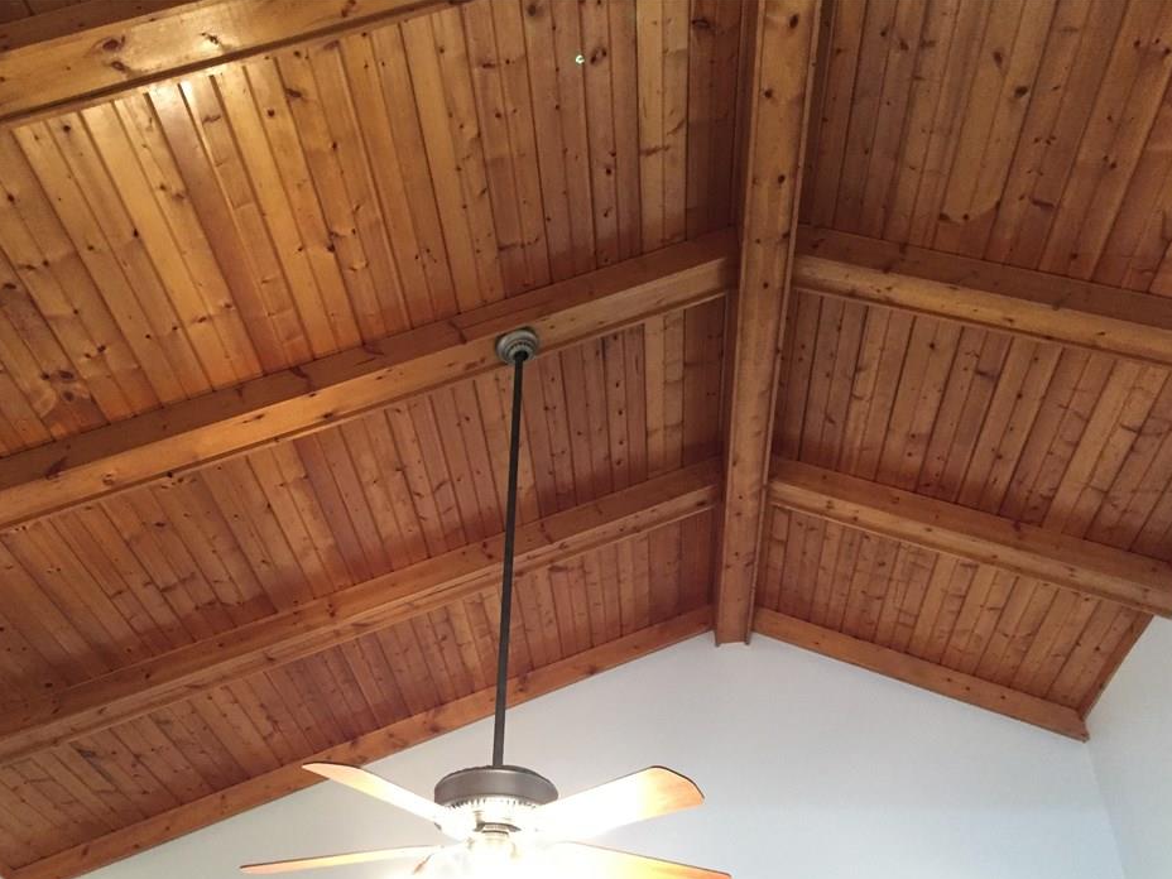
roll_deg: -2.3
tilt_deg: +38.2
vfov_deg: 44.1
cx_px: 556
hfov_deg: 56.8
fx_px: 1083
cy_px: 481
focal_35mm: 32
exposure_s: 1/15
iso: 250
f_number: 2.2
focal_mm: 4.15
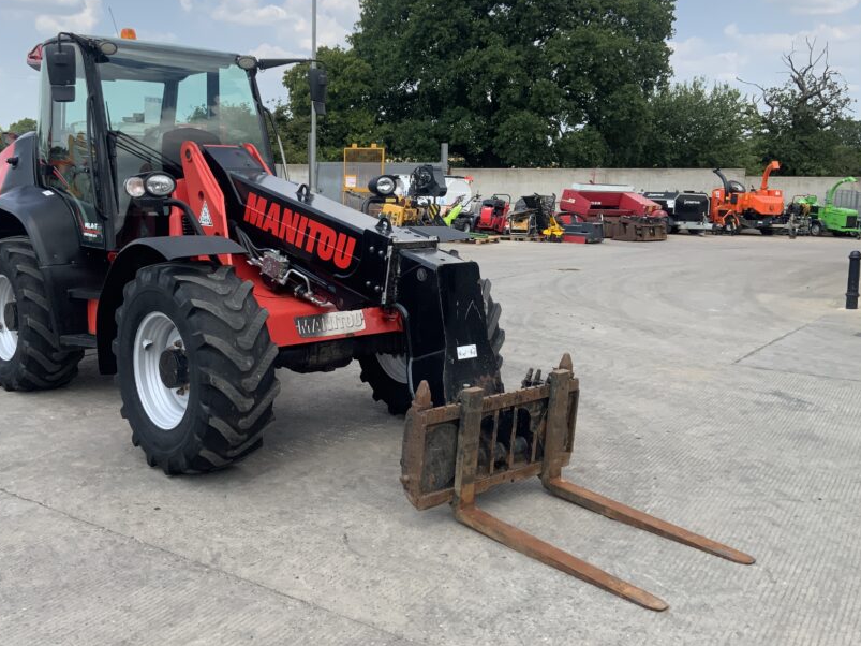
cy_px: 295
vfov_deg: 38.6
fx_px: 920
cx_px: 378
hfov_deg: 50.0
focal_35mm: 37
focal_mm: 3
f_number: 1.8
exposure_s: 1/1168
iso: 16
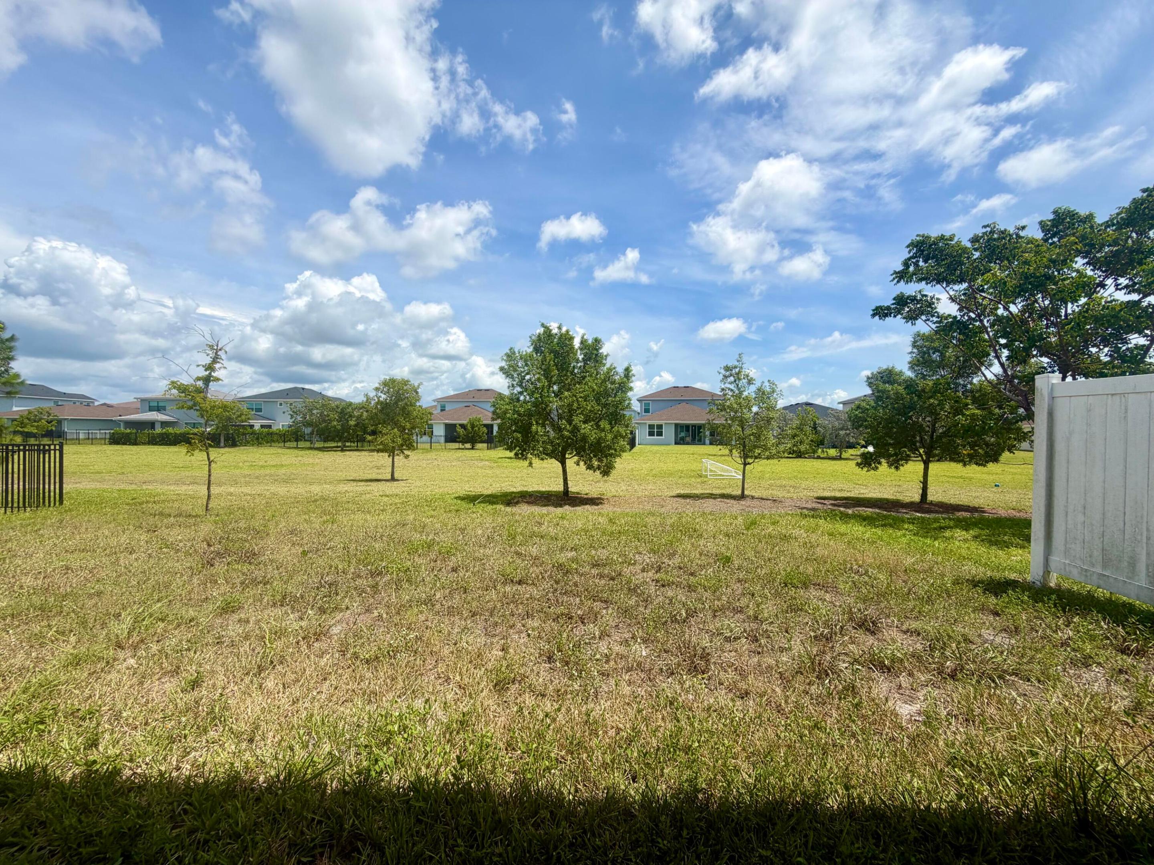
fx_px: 467
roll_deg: +0.3
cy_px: 432
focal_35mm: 14
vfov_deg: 85.7
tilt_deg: -0.4
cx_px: 577
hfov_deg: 102.1
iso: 20
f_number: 2.2
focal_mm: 2.22
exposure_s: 1/1259
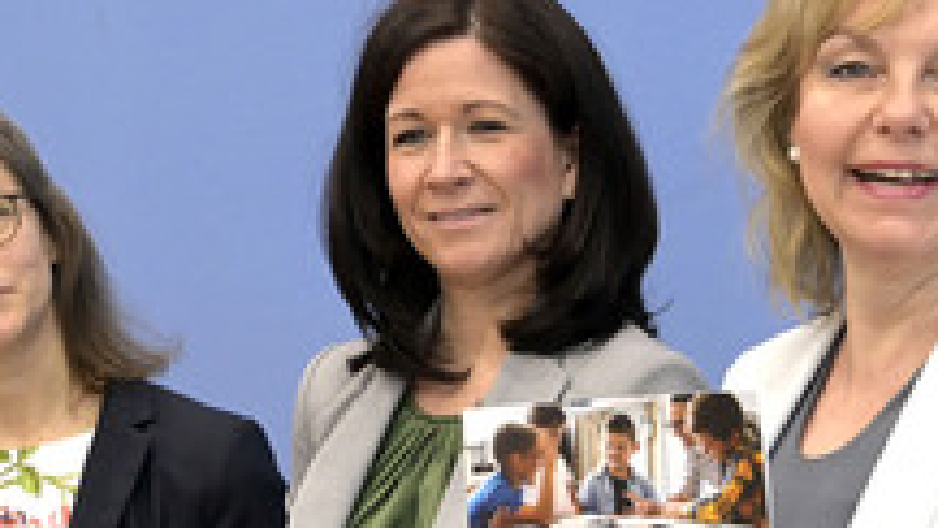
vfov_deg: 8.9
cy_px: 498
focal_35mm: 135
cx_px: 512
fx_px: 3357
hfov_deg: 15.9
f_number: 5.6
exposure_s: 1/400
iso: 4000
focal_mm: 62
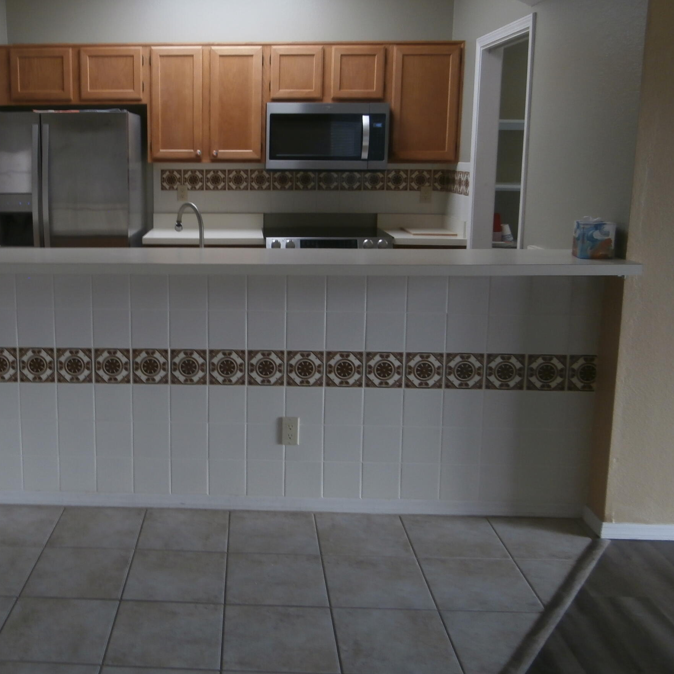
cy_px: 258
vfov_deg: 45.7
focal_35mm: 36
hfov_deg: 44.8
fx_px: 793
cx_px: 188
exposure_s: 1/10
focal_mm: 4.2
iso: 100
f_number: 3
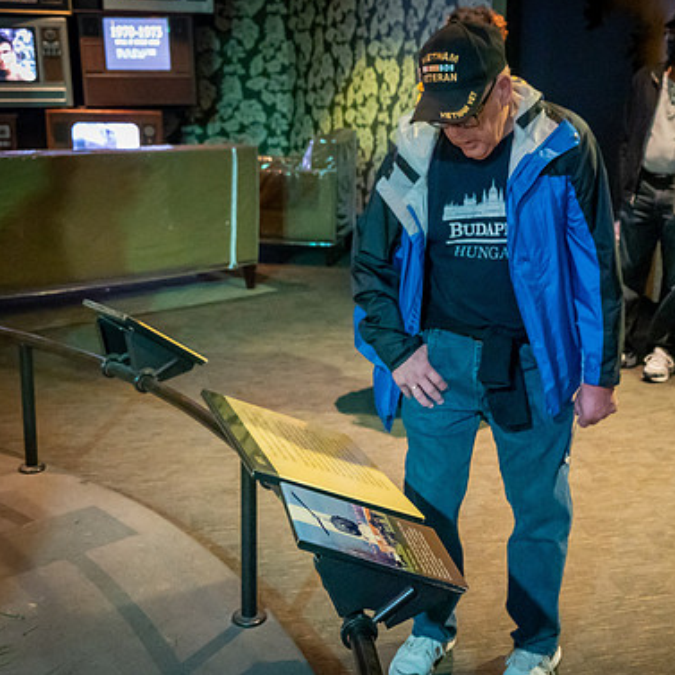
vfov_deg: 36.1
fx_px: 1037
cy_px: 335
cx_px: 471
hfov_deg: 35.6
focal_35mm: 47
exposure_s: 1/50
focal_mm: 36
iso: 12800
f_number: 5.6
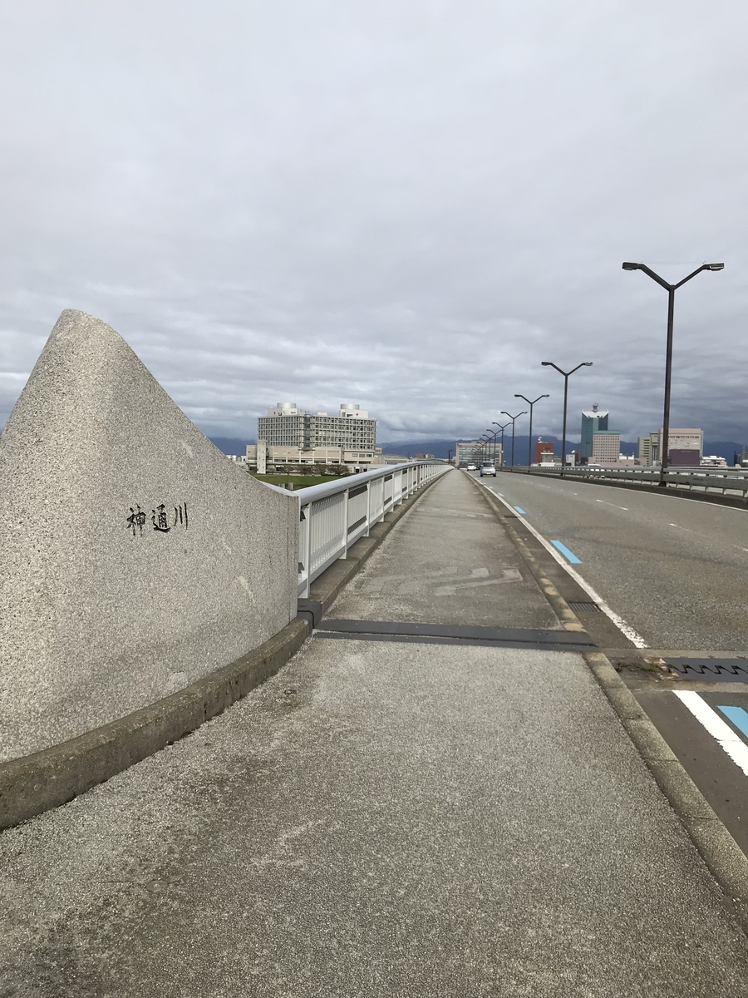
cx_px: 374
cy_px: 499
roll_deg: -0.9
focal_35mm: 28
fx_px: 807
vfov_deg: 63.4
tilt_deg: -3.7
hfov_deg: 49.7
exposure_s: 1/2179
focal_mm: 3.99
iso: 20
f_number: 1.8
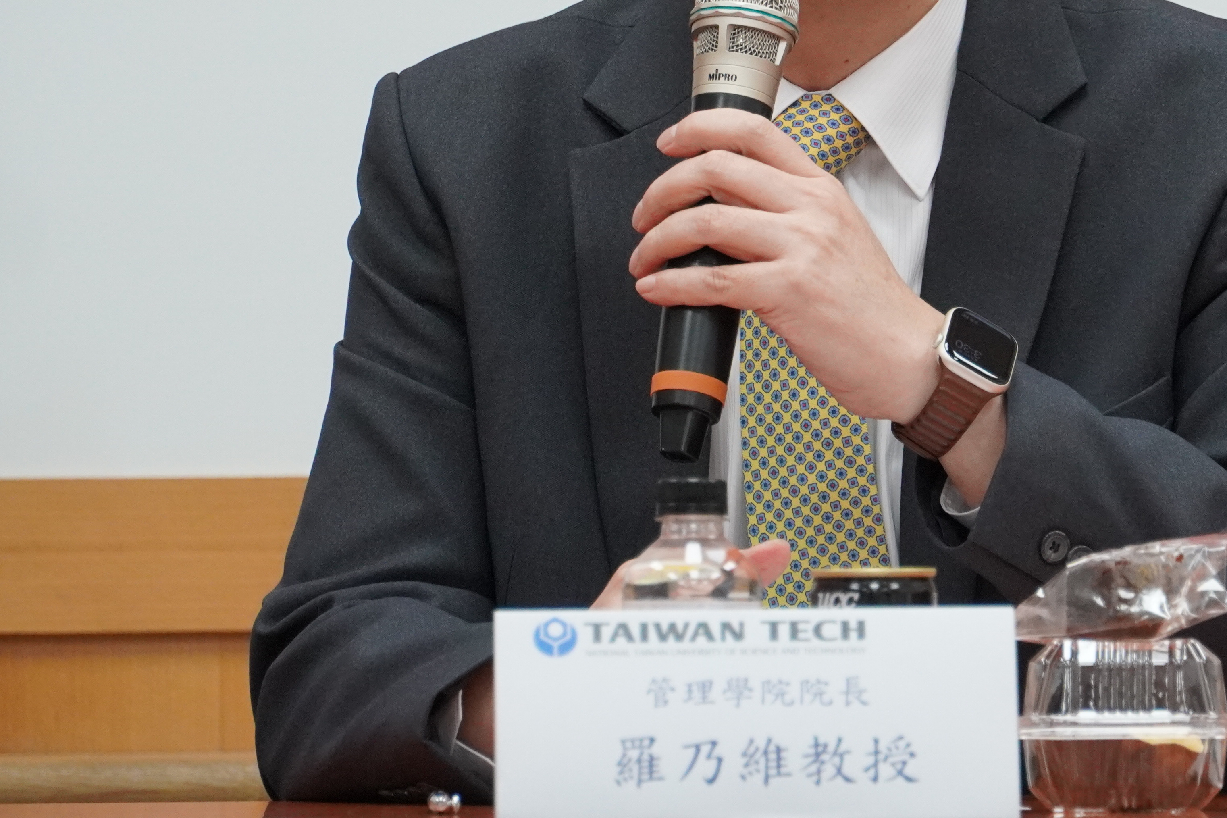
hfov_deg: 6.0
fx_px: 11689
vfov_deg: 4.0
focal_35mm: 343
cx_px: 846
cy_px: 131
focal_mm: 116
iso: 2000
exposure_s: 1/200
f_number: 5.6
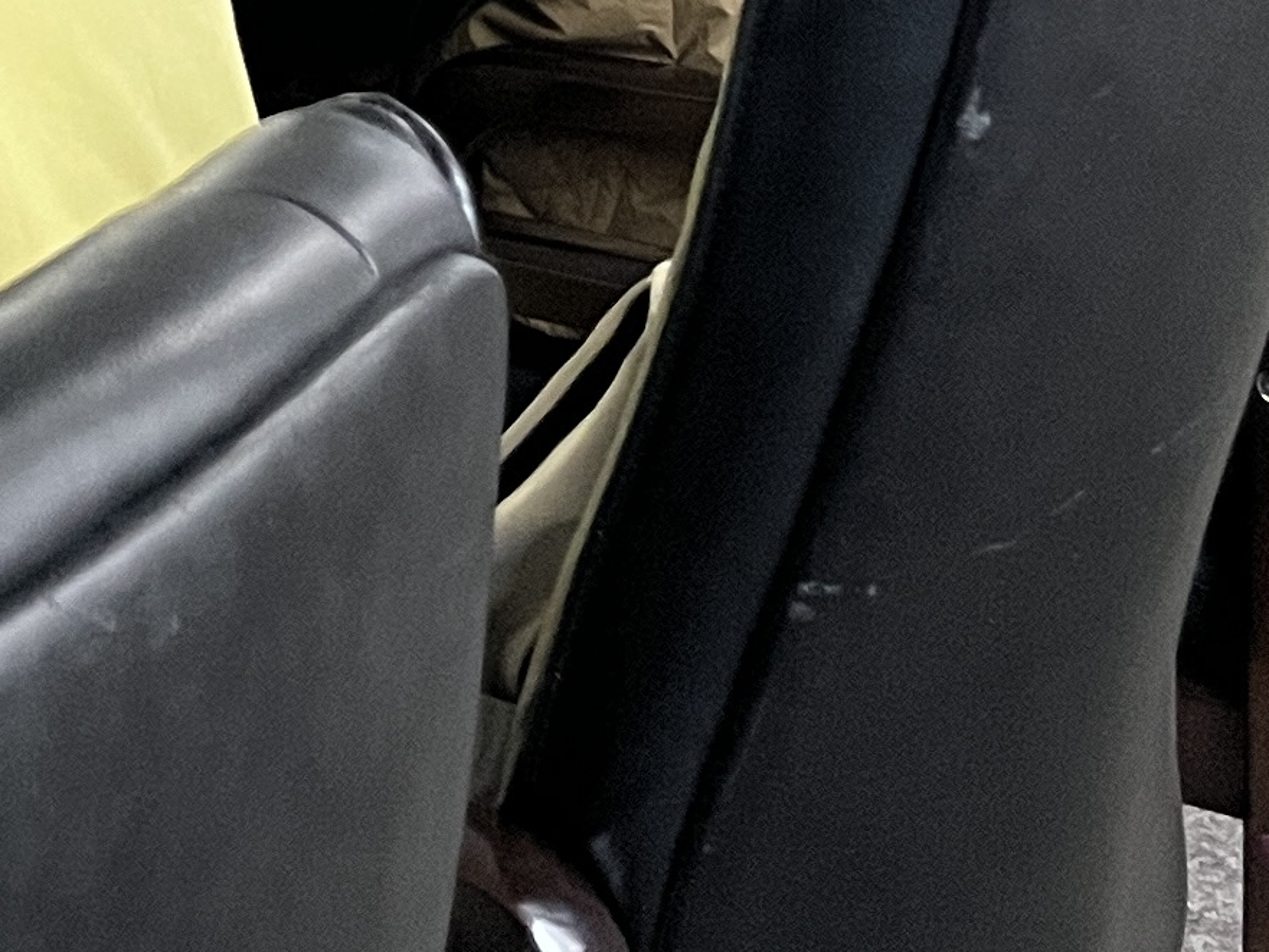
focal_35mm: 119
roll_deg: +0.7
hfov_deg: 15.8
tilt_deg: -2.6
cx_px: -362
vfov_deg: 11.0
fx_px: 4363
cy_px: -1119
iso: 320
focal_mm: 5.1
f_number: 1.6
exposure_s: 1/60
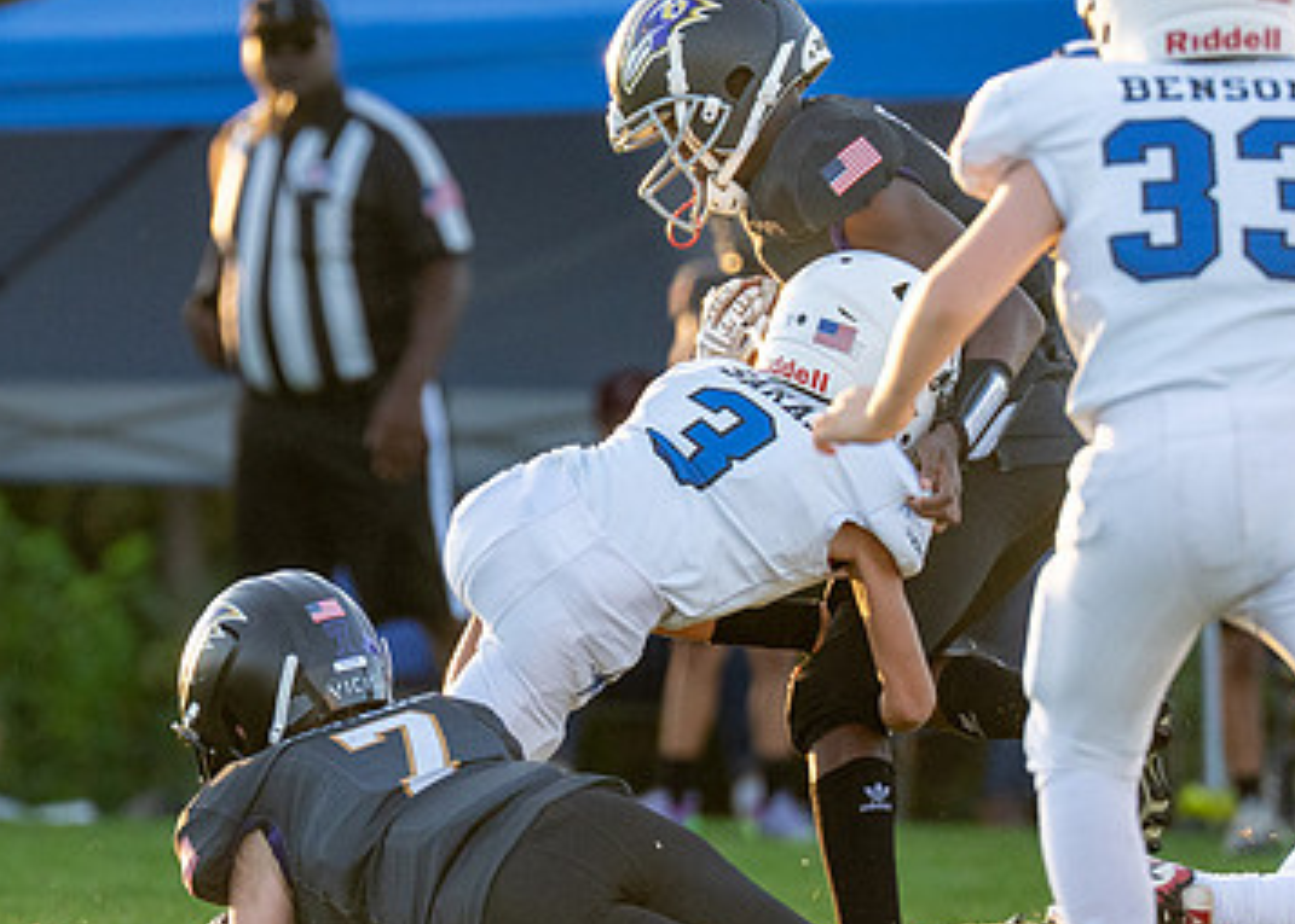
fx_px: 24605
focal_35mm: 669
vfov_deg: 2.2
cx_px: 546
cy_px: 555
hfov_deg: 3.0
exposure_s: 1/1600
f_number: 2.8
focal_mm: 200
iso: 640
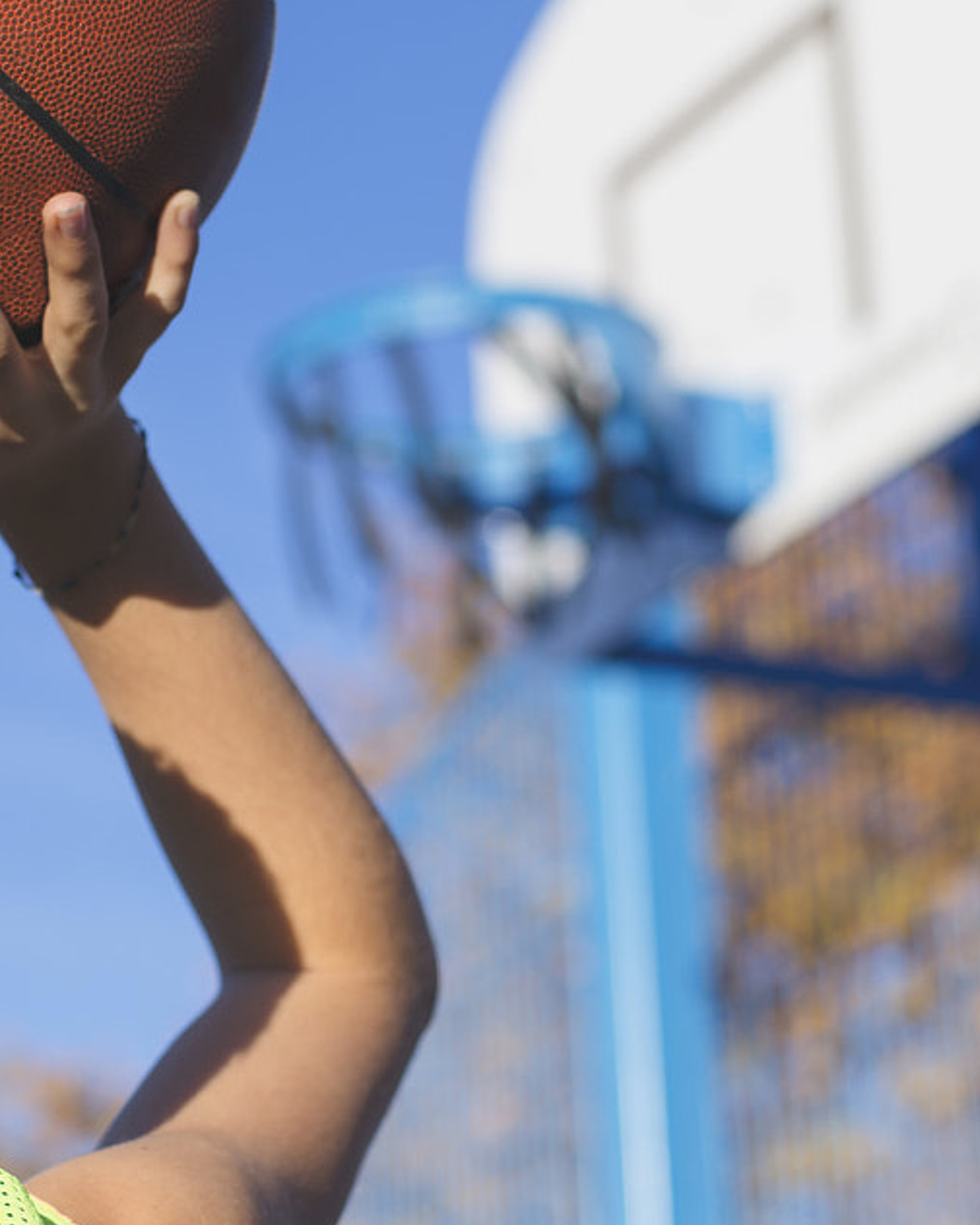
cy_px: 559
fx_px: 4313
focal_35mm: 119
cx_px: 309
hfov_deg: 12.9
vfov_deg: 16.2
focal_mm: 50
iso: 100
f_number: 3.5
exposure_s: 1/1000
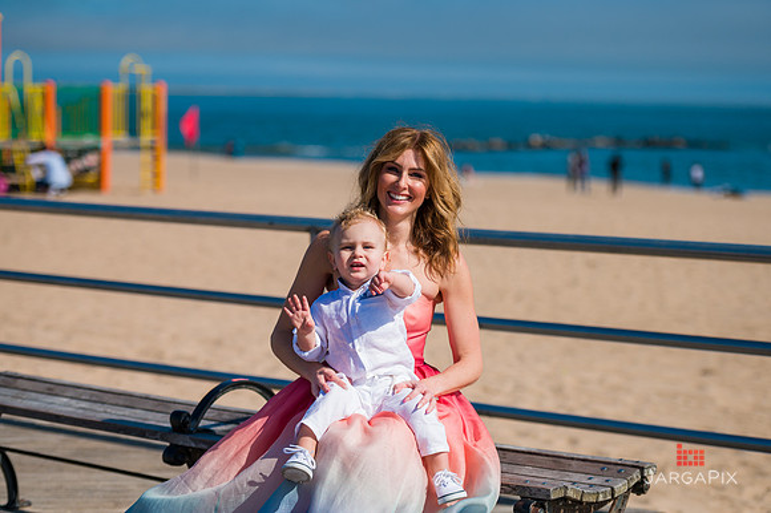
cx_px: 386
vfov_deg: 13.7
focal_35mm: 100
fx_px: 2140
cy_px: 256
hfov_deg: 20.4
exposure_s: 1/6400
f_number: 3.2
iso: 200
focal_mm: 100
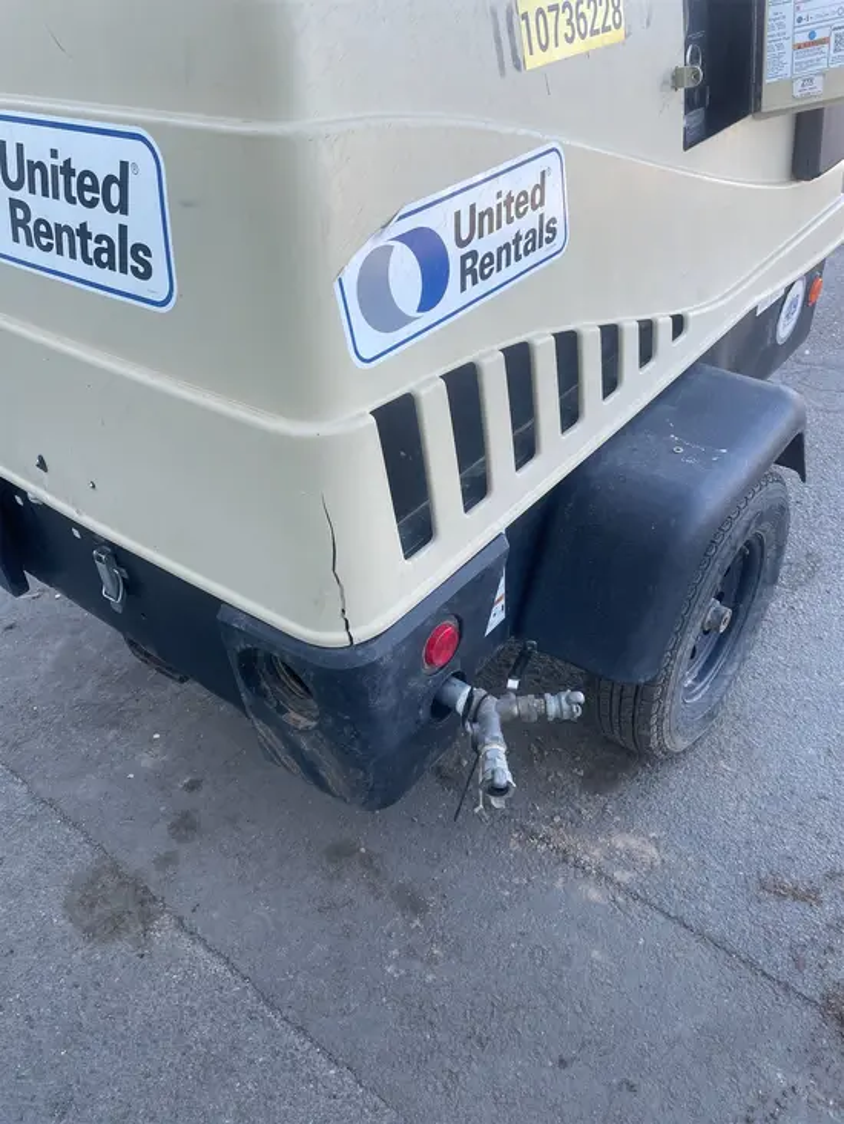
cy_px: 562
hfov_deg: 53.1
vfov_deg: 67.3
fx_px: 845
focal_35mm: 26
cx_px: 422
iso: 32
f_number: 1.6
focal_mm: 4.2
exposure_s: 1/241
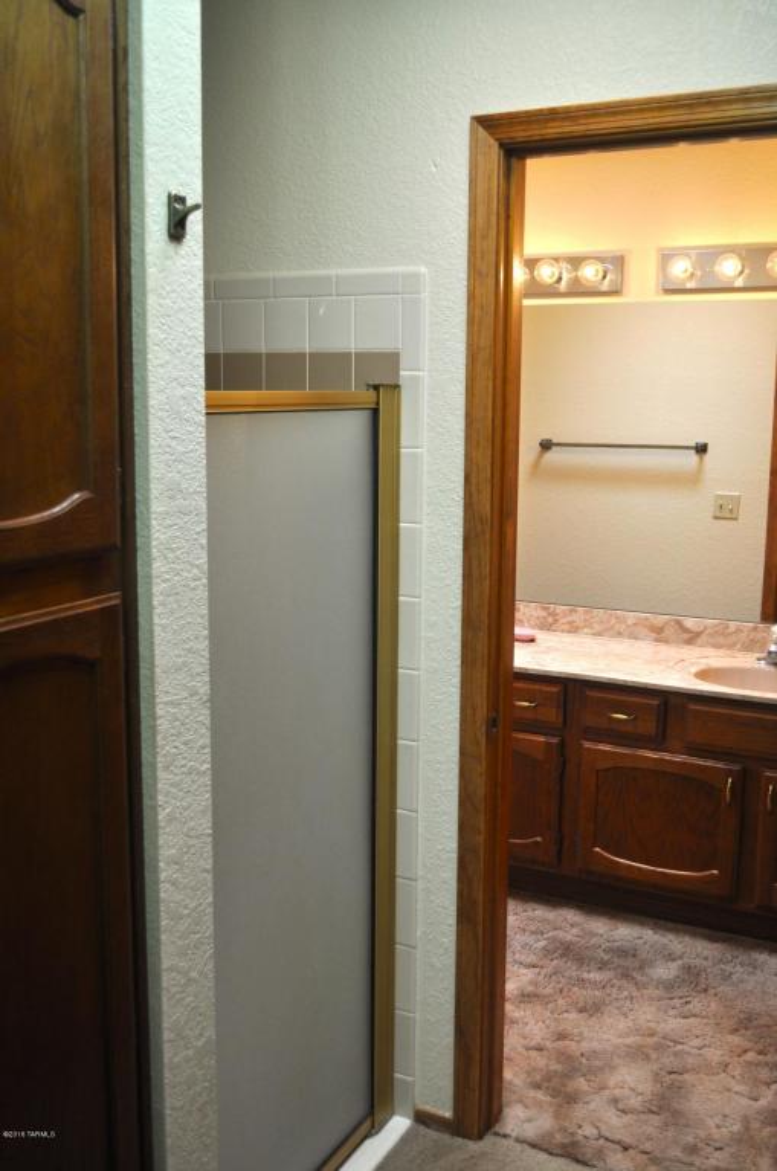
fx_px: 1169
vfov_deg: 53.2
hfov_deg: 36.8
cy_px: 586
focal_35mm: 36
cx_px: 388
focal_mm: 24
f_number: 4.2
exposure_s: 1/80
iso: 400
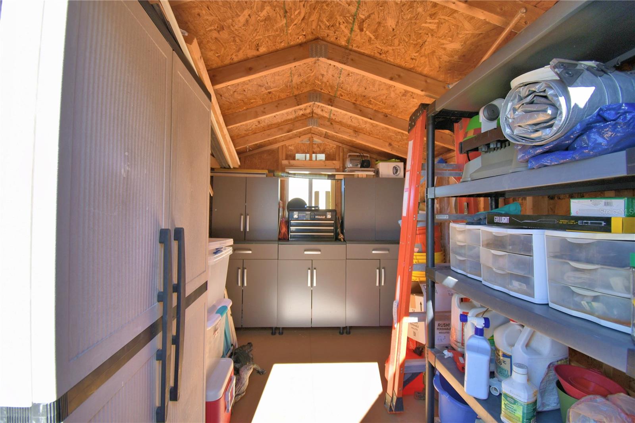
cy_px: 212
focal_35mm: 15
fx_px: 265
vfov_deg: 77.3
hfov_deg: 100.4
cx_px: 318
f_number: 4.5
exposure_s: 1/160
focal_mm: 10
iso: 200
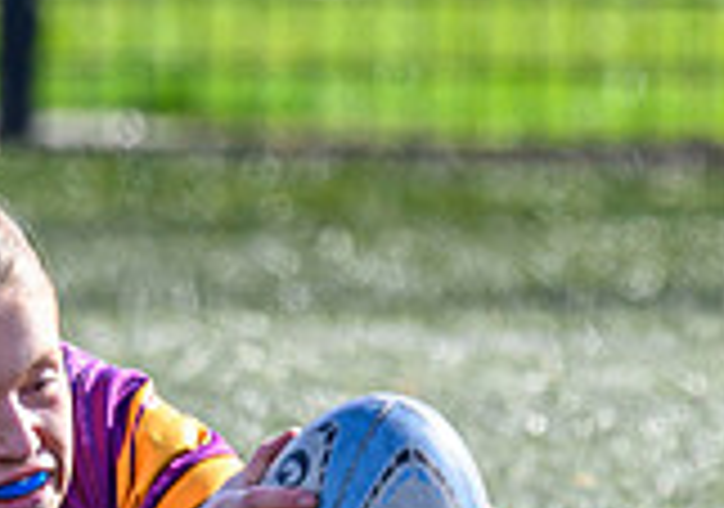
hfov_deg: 0.8
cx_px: 232
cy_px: 371
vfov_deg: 0.6
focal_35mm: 2556
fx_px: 52250
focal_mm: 400
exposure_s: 1/1250
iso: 200
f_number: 3.2
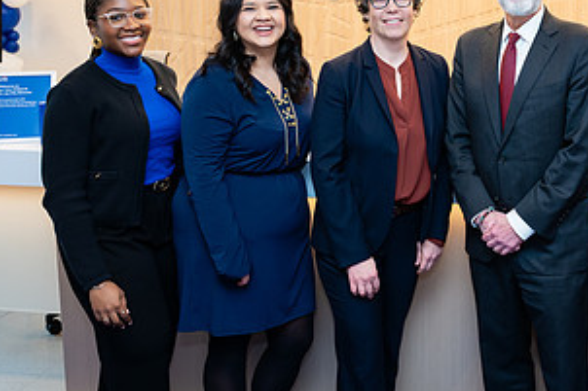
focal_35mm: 51
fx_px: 833
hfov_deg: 37.4
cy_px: 88
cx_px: 475
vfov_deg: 26.1
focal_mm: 25.5
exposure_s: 1/160
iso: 320
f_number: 3.2
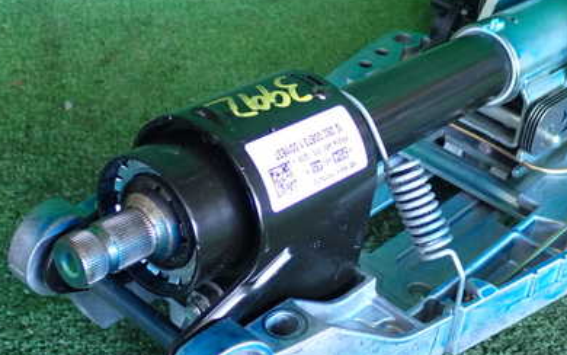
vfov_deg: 20.9
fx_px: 958
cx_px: 390
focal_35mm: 62
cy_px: 144
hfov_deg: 32.6
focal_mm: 6.83
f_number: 2.7
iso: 800
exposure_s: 1/125
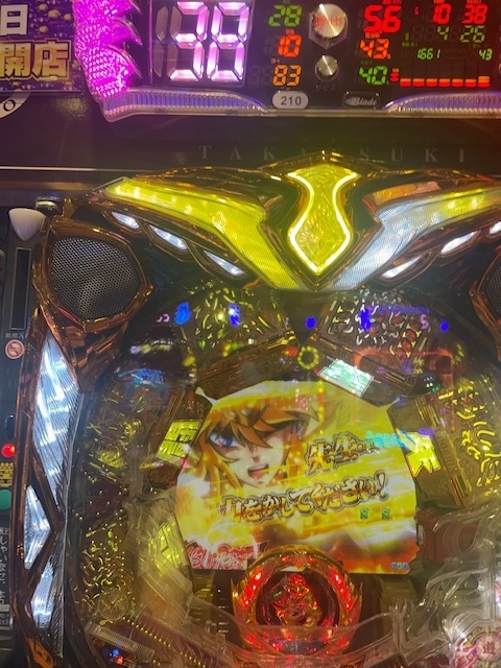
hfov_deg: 53.1
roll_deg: -0.7
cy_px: 334
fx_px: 502
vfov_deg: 67.3
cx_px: 250
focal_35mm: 26
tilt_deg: +5.9
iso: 40
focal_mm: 4.2
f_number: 1.6
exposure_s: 1/99
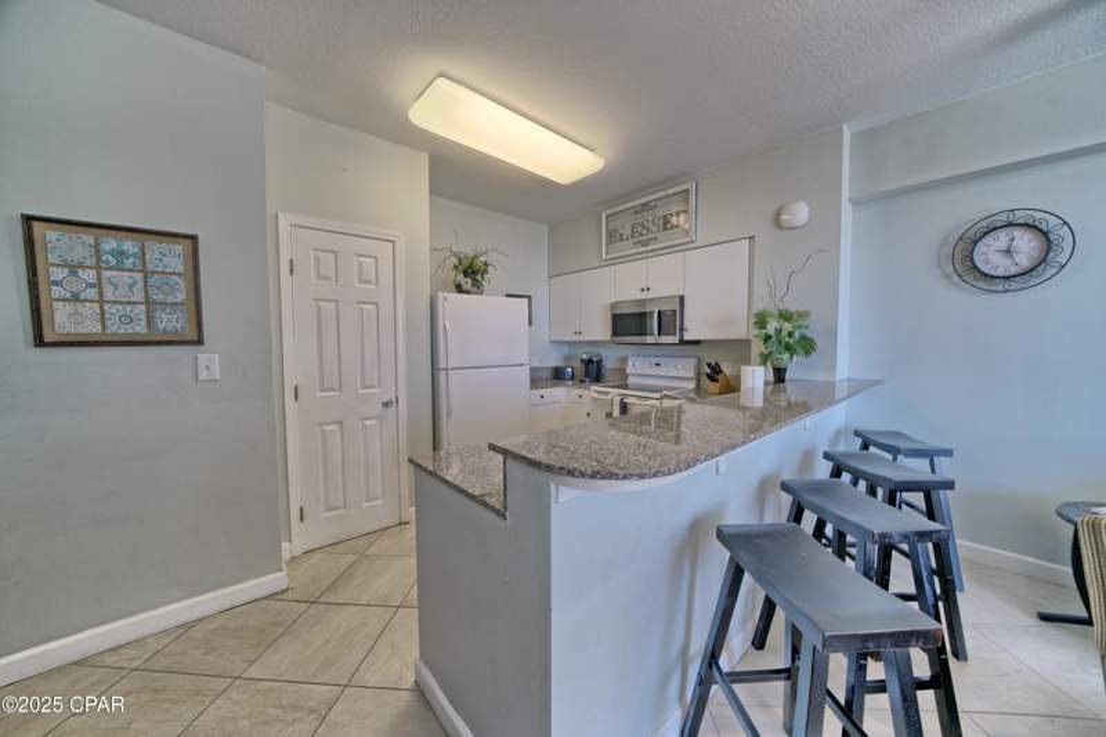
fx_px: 369
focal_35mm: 12
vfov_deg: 90.0
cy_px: 368
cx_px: 553
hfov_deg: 112.6
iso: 500
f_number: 8
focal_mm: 12
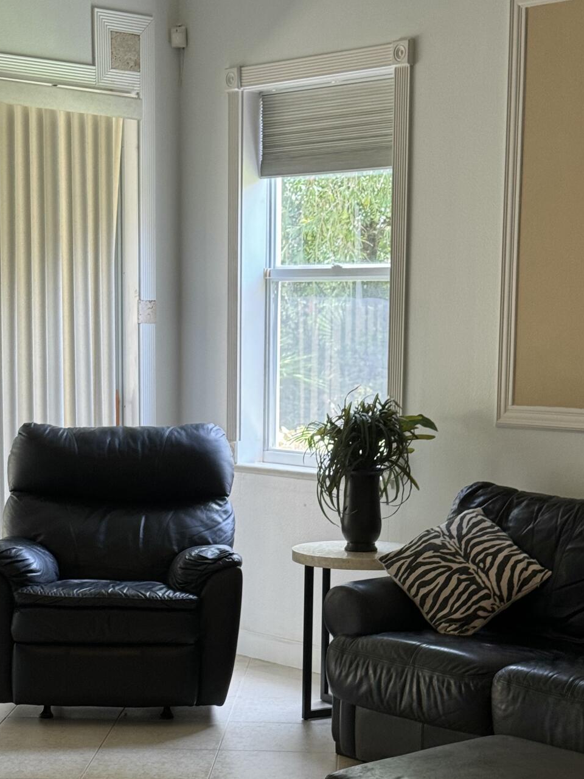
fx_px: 1687
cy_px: 530
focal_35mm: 75
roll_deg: -1.0
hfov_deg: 19.6
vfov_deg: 25.8
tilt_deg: -7.5
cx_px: 301
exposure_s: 1/60
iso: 100
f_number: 1.78
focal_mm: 6.76
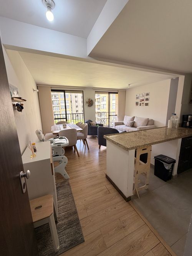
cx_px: 96
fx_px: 104
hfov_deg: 85.7
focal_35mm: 14
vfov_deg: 102.1
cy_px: 128
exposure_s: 1/121
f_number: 2.2
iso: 100
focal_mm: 2.22
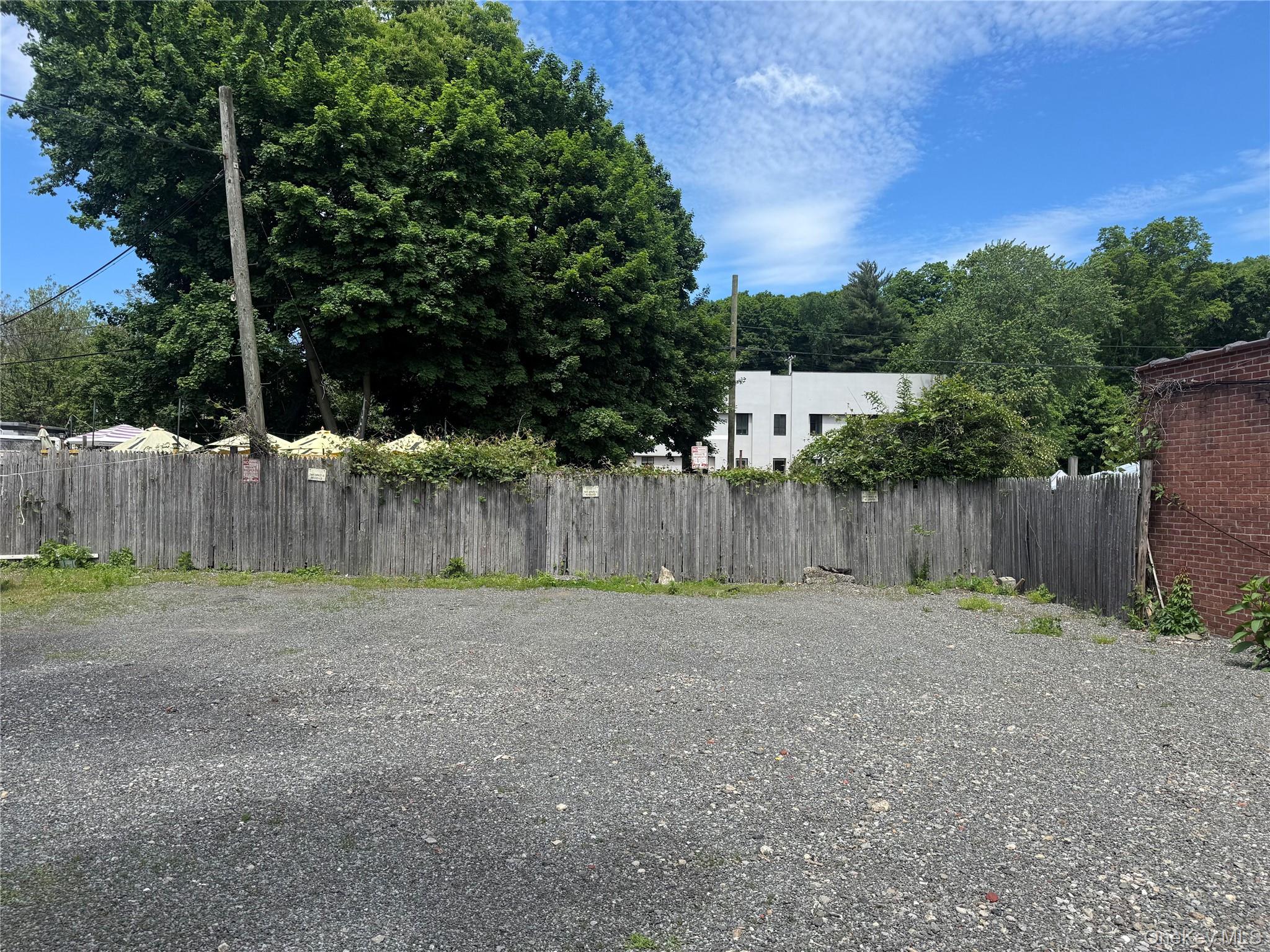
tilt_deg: +0.0
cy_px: 476
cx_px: 635
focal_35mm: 24
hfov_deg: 71.6
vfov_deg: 56.8
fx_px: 881
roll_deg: -0.1
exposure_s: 1/2710
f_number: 1.78
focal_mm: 6.76
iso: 80
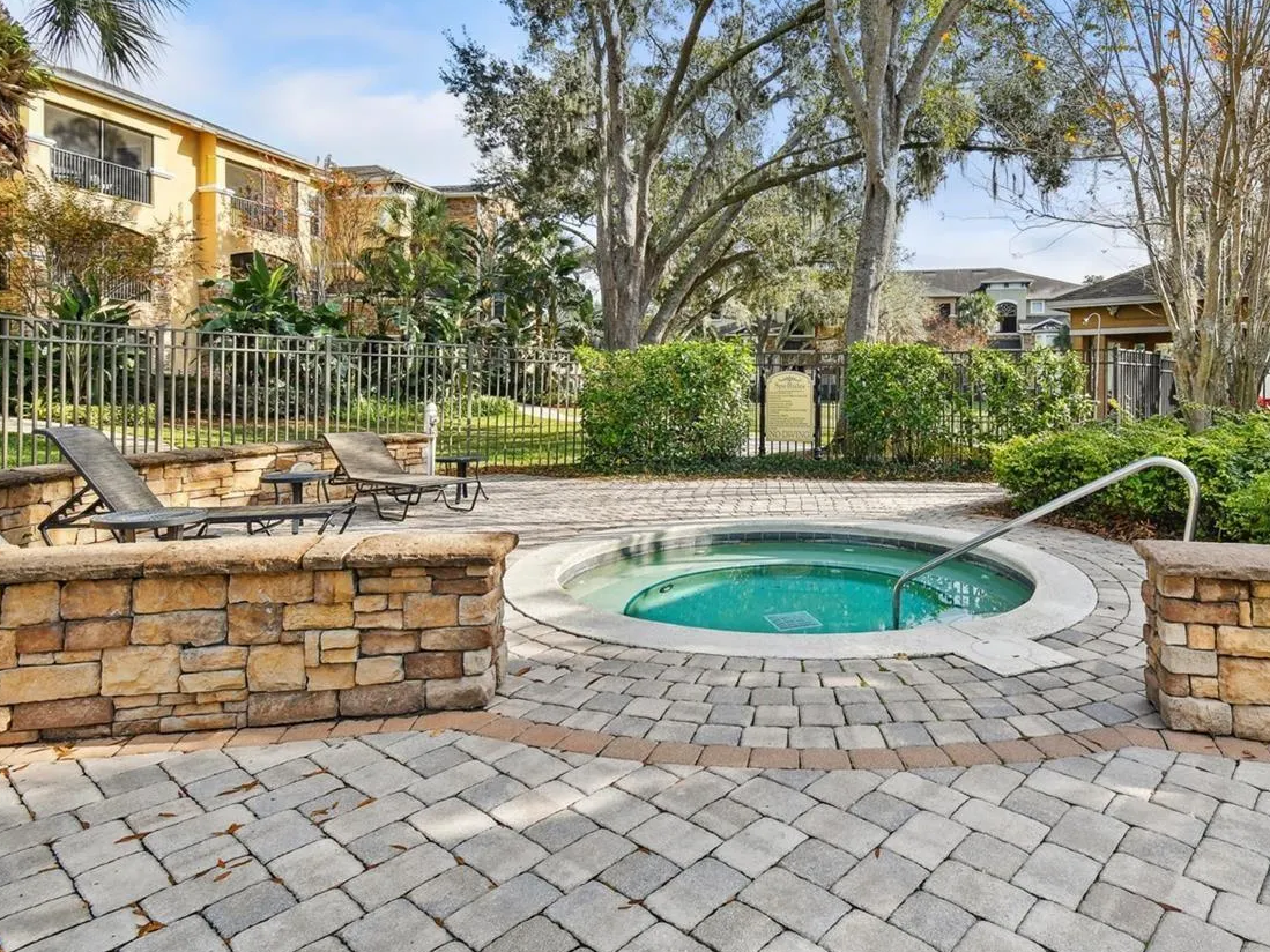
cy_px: 382
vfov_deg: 62.9
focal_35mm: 21
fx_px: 770
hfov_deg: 78.3
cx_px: 750
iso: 100
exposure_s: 1/160
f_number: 7.1
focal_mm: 10
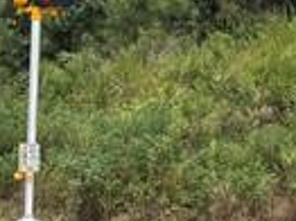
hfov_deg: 8.6
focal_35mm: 204
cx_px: 773
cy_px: -36
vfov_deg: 7.2
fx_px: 1743
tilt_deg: +6.0
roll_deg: -0.4
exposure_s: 1/1081
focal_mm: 5.96
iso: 50
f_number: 1.6
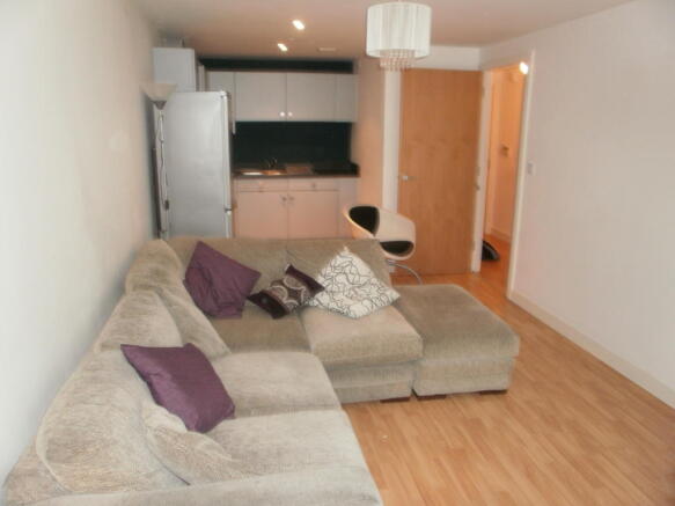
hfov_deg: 67.3
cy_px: 253
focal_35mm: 26
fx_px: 507
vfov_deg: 53.0
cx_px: 338
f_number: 2.6
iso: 160
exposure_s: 1/25
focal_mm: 4.65
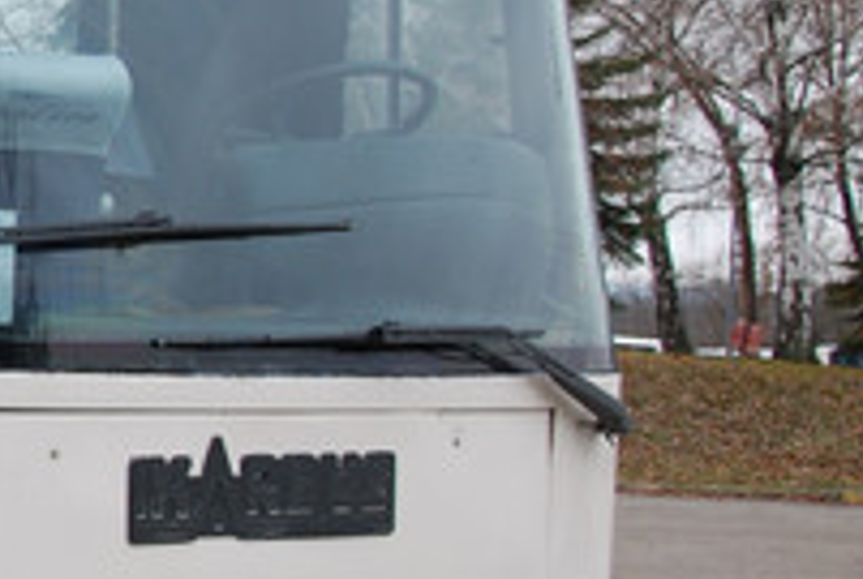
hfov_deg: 17.7
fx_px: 2523
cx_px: -382
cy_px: 262
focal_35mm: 105
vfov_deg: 13.1
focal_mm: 22
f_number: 6.3
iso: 250
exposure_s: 1/160
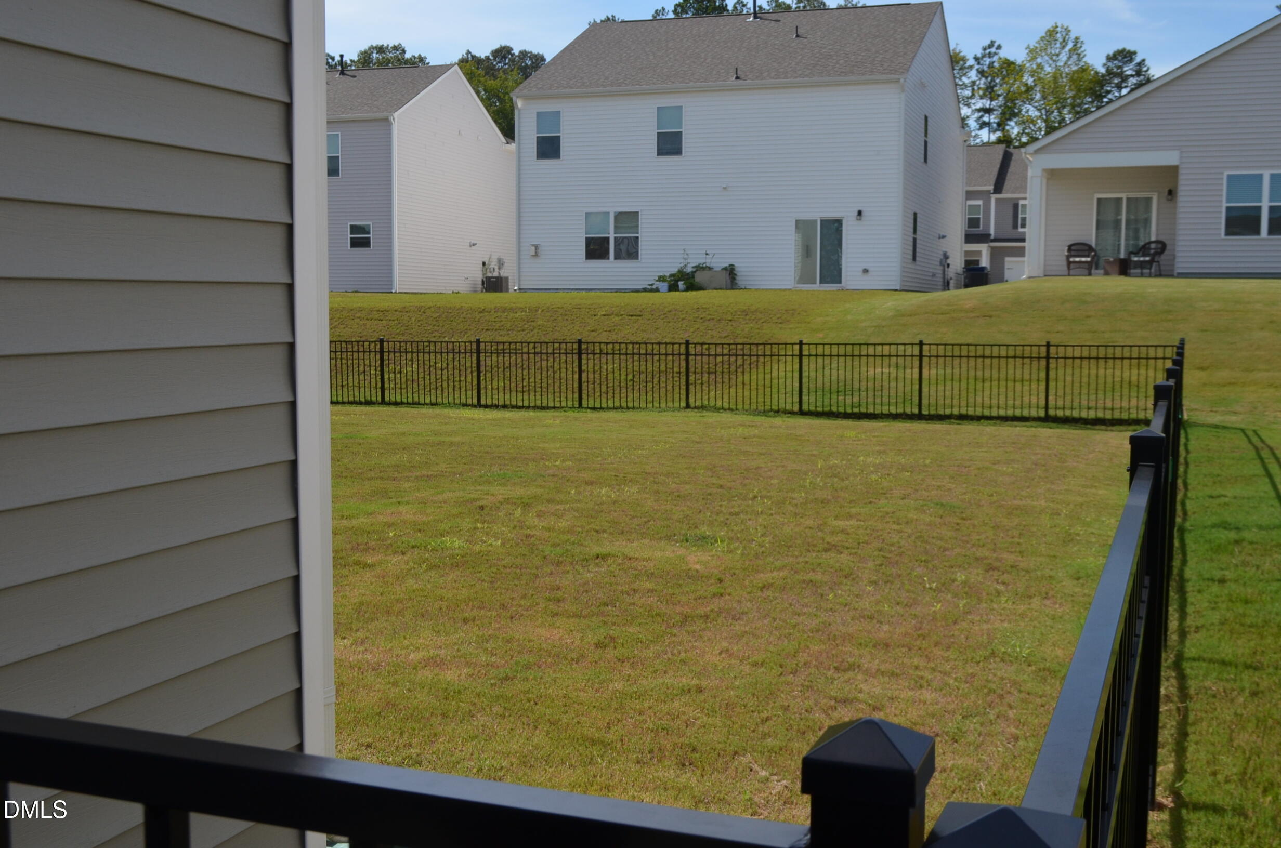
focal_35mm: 39
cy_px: 424
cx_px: 640
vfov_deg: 34.1
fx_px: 1385
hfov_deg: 49.6
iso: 400
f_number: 11
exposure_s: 1/500
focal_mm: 26
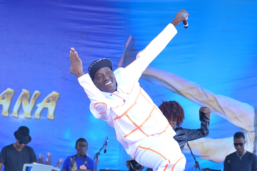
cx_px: 128
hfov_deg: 17.1
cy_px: 86
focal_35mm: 120
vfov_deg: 11.4
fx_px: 855
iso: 250
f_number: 6.3
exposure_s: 1/200
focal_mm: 80
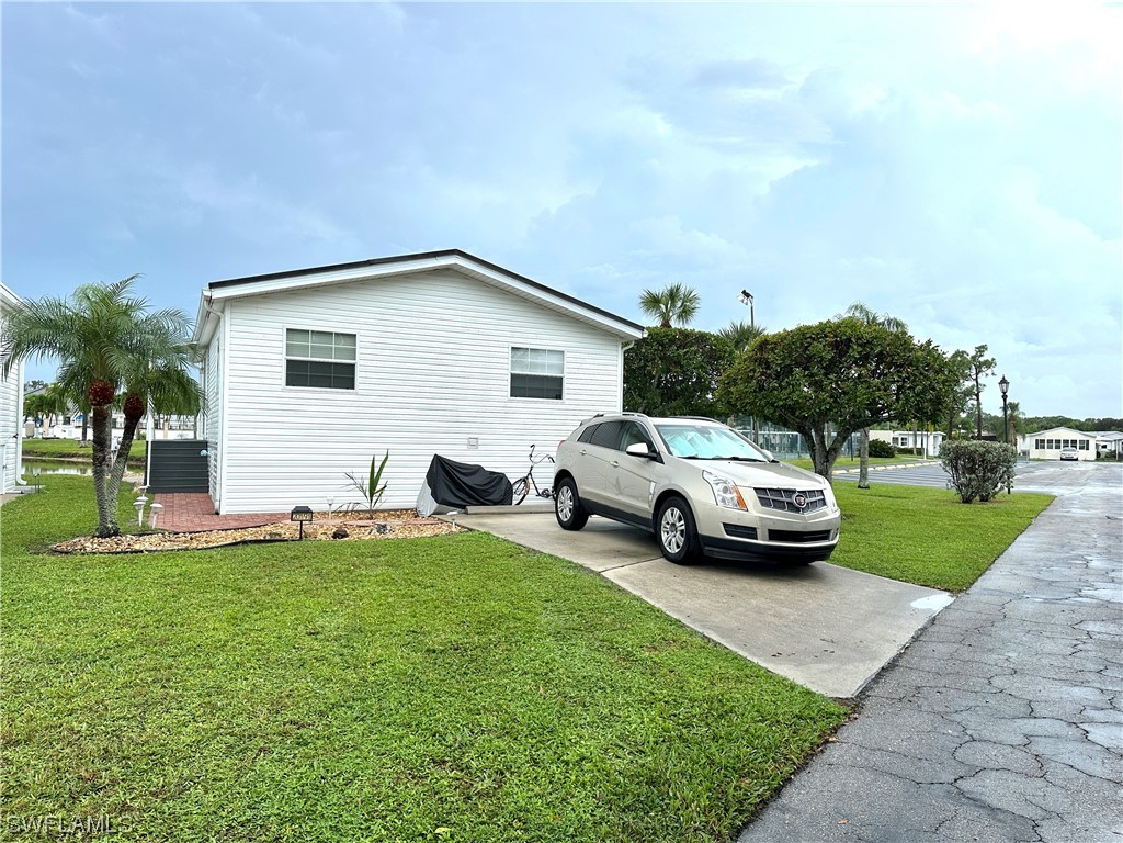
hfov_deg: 71.6
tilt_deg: +0.5
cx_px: 562
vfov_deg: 56.8
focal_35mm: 24
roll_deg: -0.7
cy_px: 422
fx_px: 779
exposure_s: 1/4184
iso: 80
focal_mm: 6.86
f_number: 1.78
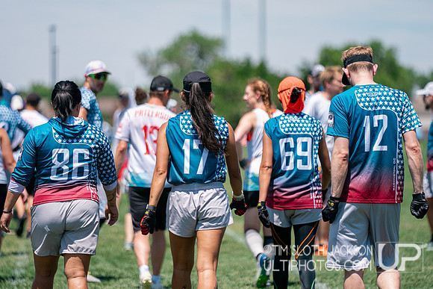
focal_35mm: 253
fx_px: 3042
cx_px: 201
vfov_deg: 5.4
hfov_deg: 8.1
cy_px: 142
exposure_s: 1/5000
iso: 320
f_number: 2.8
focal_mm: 200
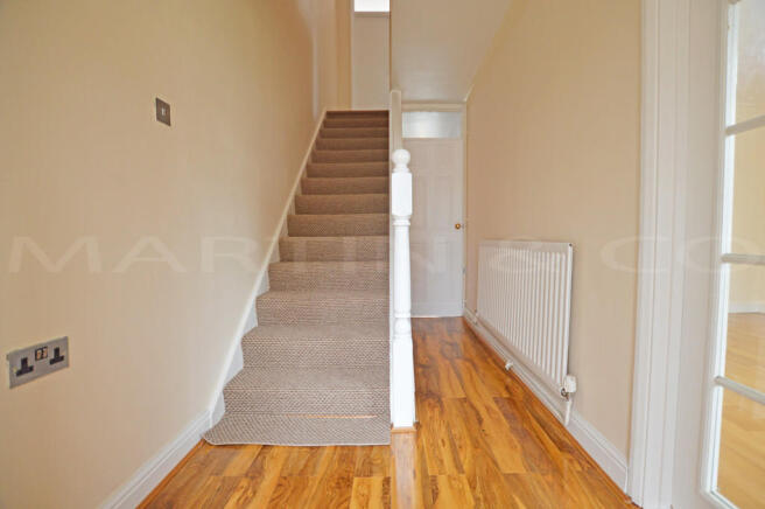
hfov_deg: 100.4
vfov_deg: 77.2
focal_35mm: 15
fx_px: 318
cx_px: 382
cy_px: 254
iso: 400
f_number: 3.5
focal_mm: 10
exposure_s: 1/60
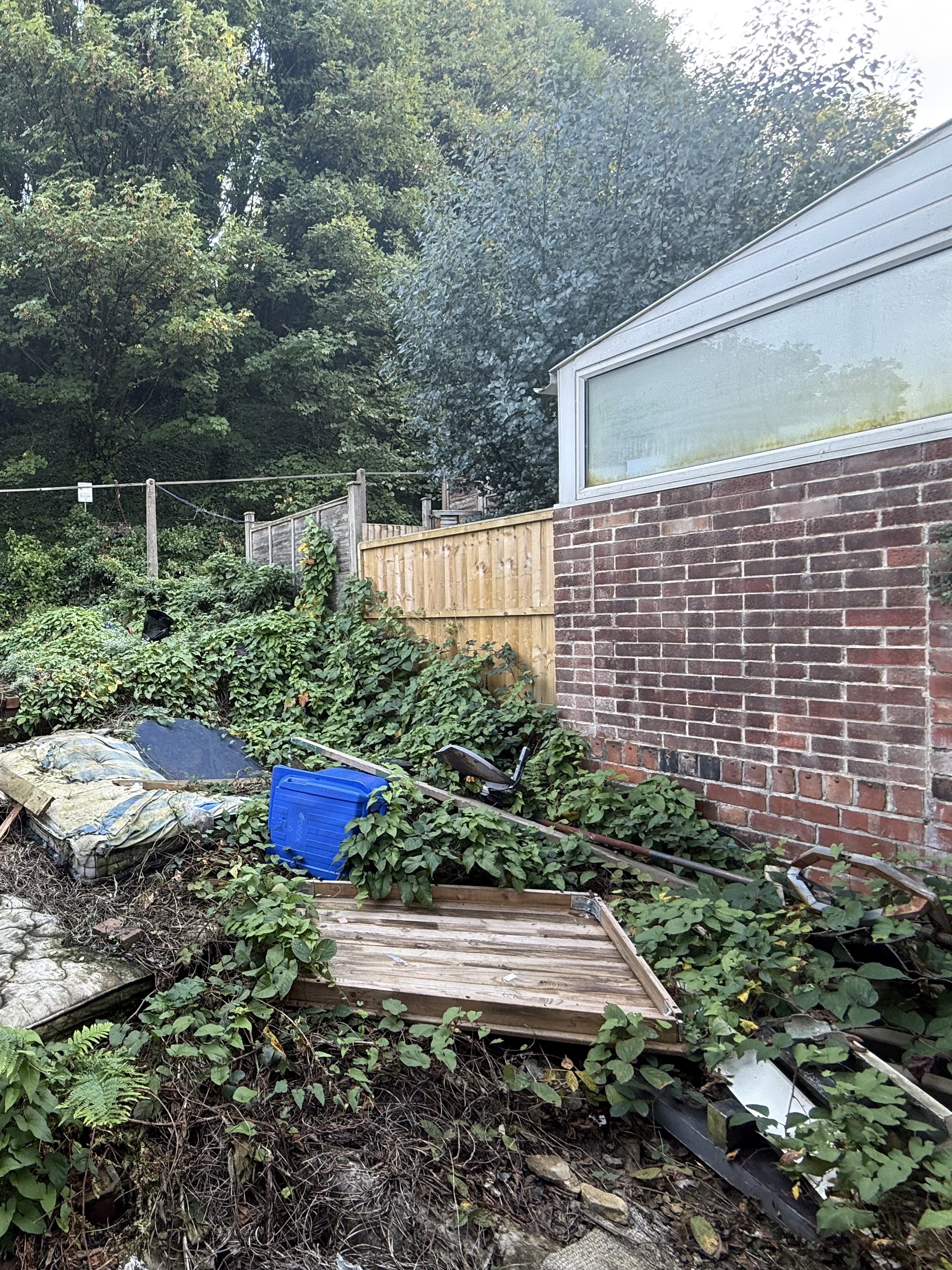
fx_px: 697
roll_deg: +2.6
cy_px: 638
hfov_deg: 60.8
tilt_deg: +1.1
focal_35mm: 19
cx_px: 143
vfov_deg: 84.7
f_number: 2.2
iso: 50
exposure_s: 1/99
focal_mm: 2.22
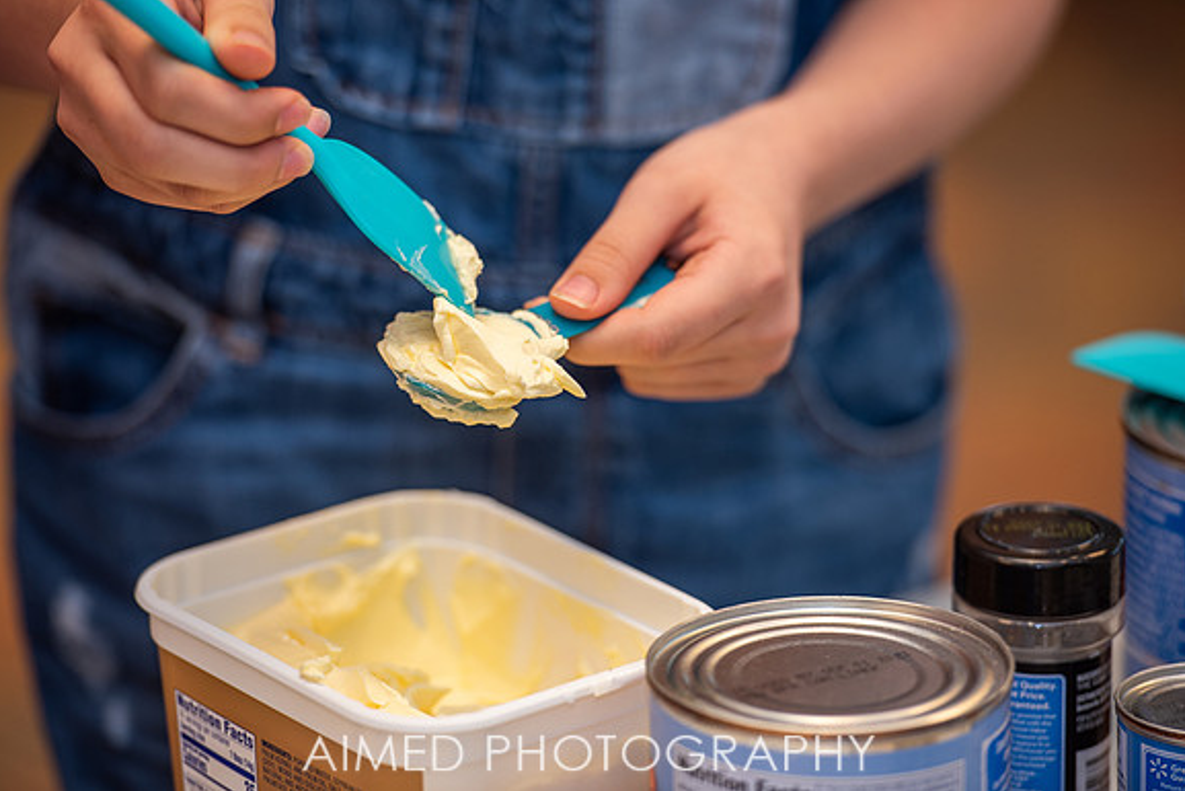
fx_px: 6617
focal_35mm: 201
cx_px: 591
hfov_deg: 10.2
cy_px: 396
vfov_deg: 6.8
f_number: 3.2
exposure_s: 1/160
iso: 320
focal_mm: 200
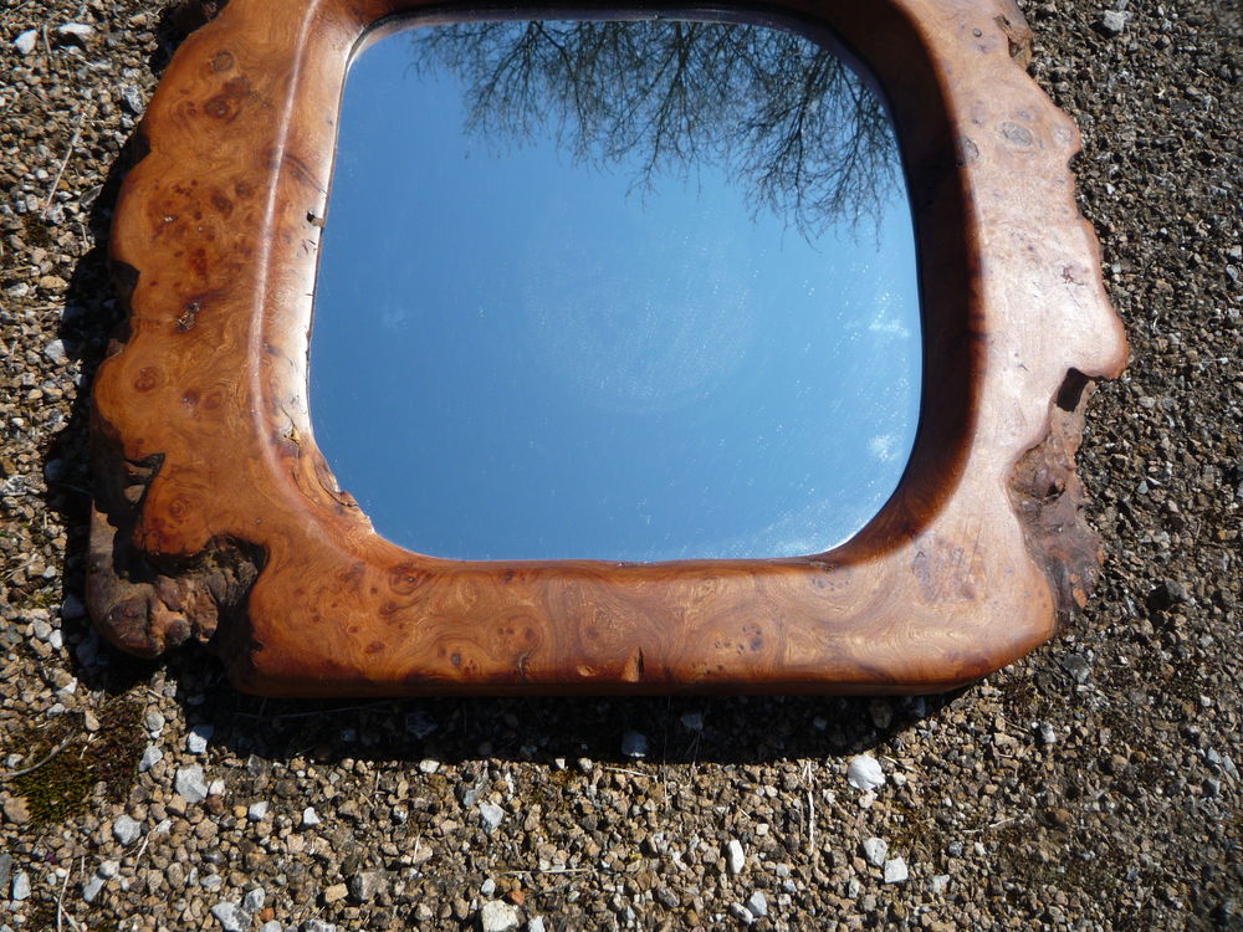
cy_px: 466
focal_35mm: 30
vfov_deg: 46.8
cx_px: 622
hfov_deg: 60.0
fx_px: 1077
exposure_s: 1/400
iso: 100
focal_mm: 5.2
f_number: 5.6
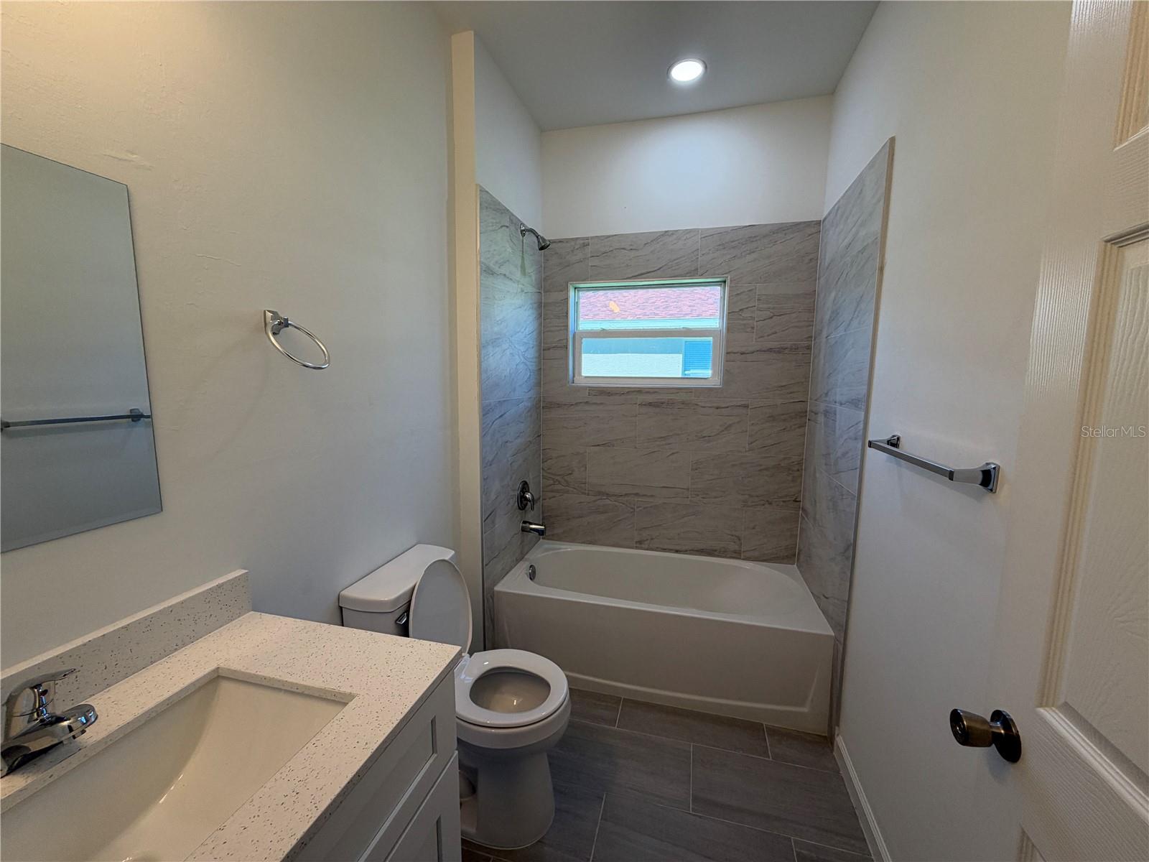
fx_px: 465
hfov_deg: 102.1
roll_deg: -0.1
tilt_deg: -6.3
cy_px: 431
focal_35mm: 14
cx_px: 574
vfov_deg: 85.7
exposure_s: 1/120
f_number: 2.2
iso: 64
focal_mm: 2.22
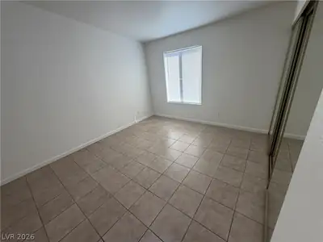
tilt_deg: -23.6
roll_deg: +8.1
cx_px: 162
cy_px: 121
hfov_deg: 102.1
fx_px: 131
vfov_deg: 85.7
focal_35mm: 14
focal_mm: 2.22
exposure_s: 1/120
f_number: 2.2
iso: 64
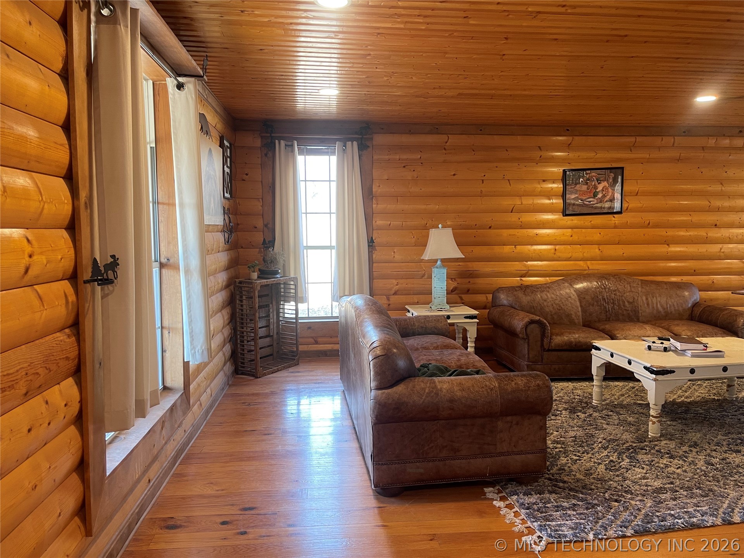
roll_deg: +1.0
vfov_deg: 54.9
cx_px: 372
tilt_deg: -4.2
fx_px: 537
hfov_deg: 69.4
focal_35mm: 25
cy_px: 279
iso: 125
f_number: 1.6
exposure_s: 1/60
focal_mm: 5.1
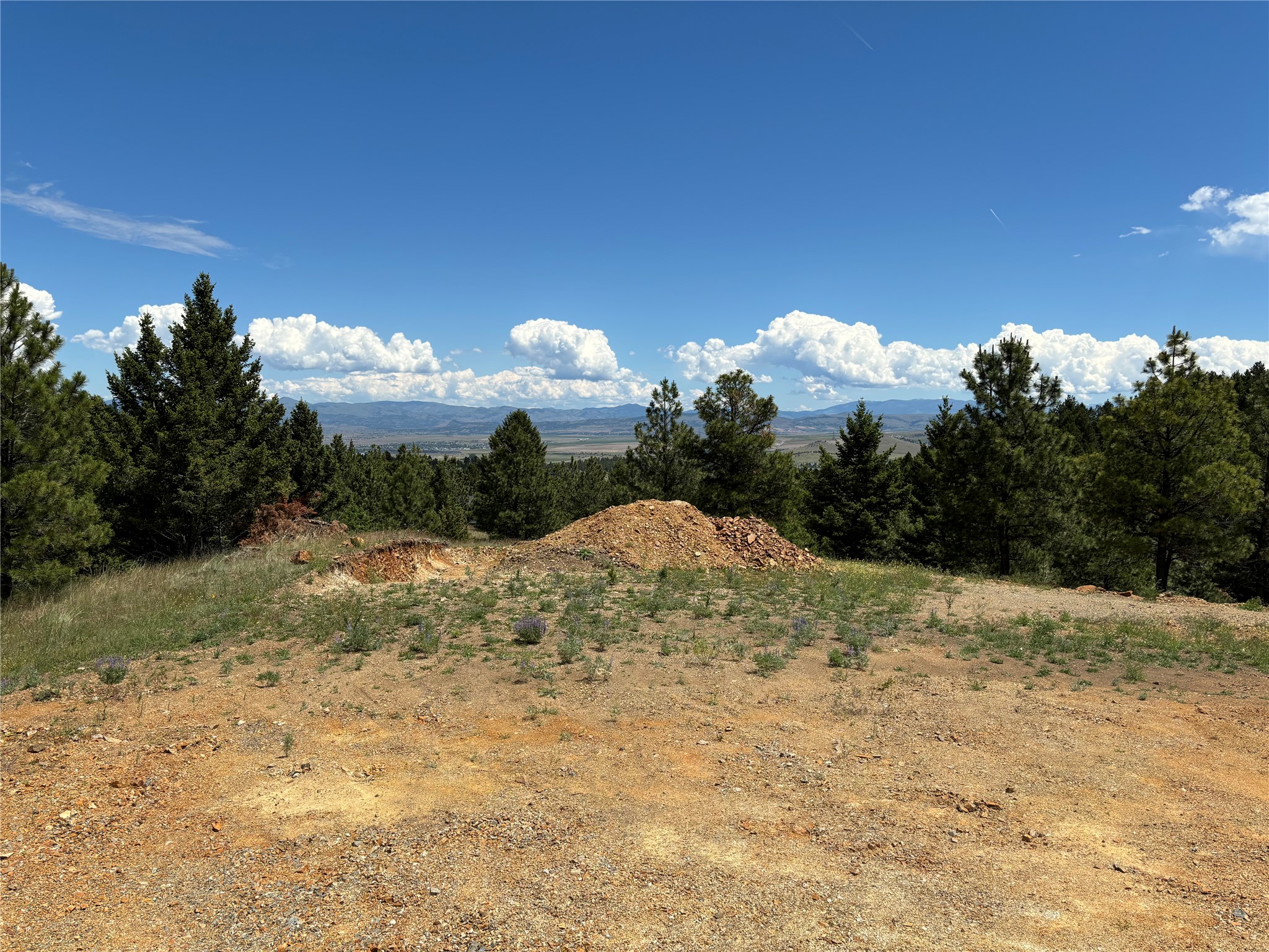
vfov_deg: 53.1
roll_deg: -0.6
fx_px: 953
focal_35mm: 26
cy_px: 476
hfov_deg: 67.3
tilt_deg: -3.6
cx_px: 634
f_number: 1.6
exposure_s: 1/4630
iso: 50
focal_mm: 5.96
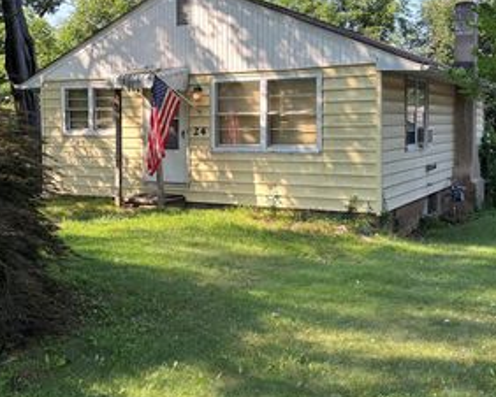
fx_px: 661
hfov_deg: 41.0
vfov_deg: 33.3
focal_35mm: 45
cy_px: 145
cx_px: 215
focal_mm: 5.96
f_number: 1.6
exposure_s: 1/716
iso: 64
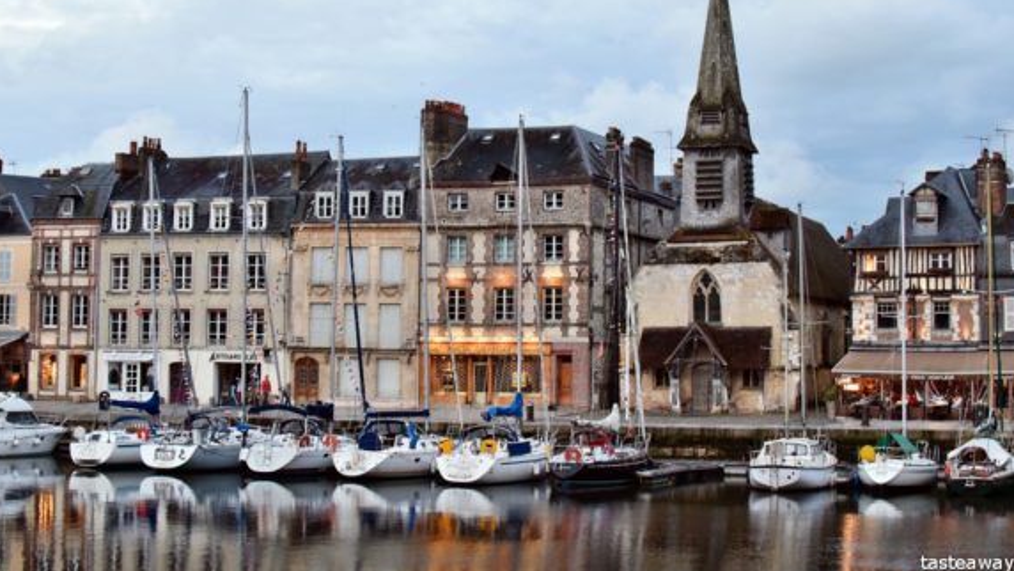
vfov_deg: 19.5
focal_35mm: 62
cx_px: 477
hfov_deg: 34.0
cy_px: 199
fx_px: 1656
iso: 1600
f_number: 7.1
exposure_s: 1/60
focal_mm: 35
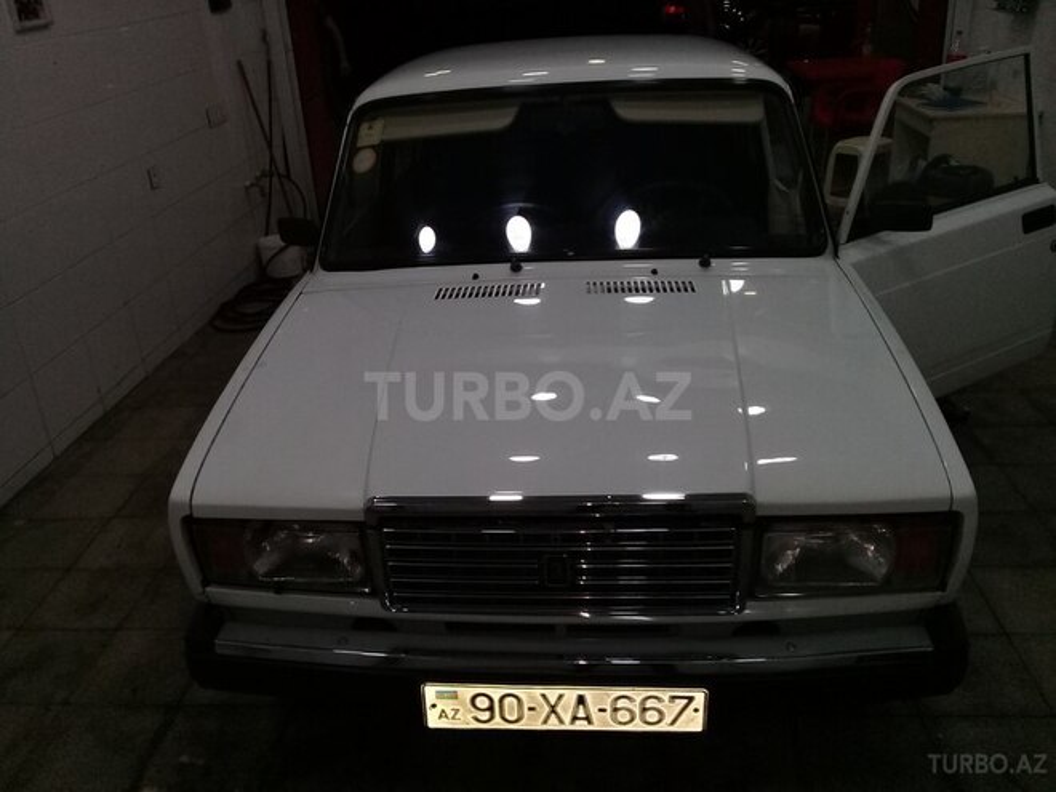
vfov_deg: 45.4
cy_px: 396
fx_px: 946
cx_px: 528
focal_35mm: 31
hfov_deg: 58.4
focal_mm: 3.3
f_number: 2.2
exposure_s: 1/100
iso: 80
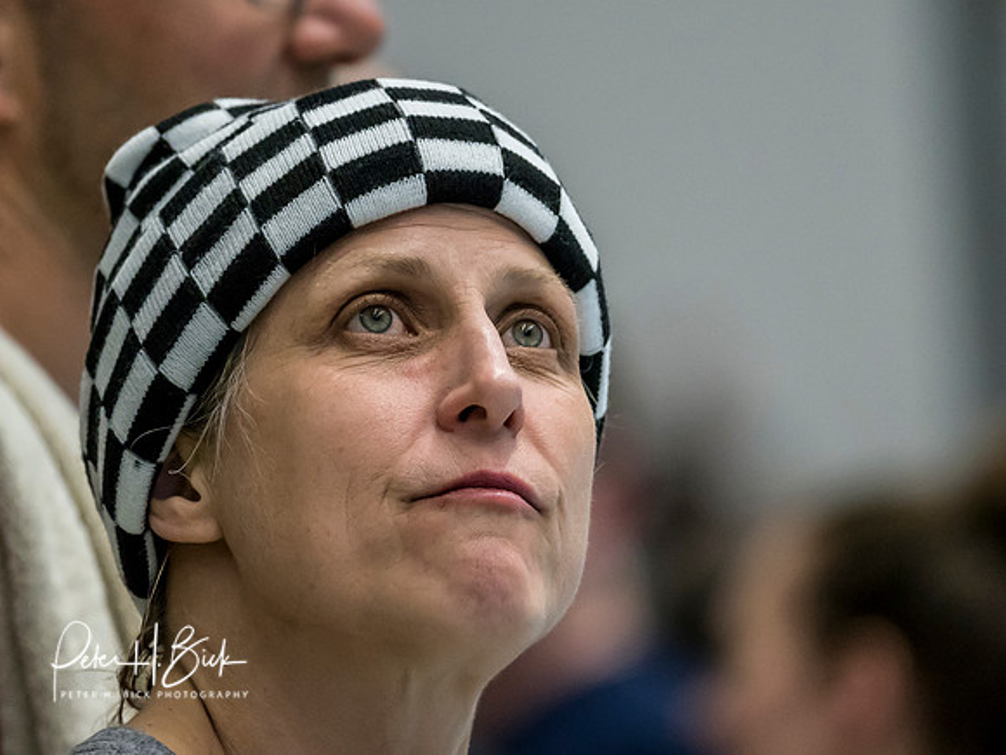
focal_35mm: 522
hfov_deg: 3.8
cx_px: 468
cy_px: 470
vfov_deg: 2.9
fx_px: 15165
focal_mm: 200
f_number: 2.8
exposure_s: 1/1000
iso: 3200
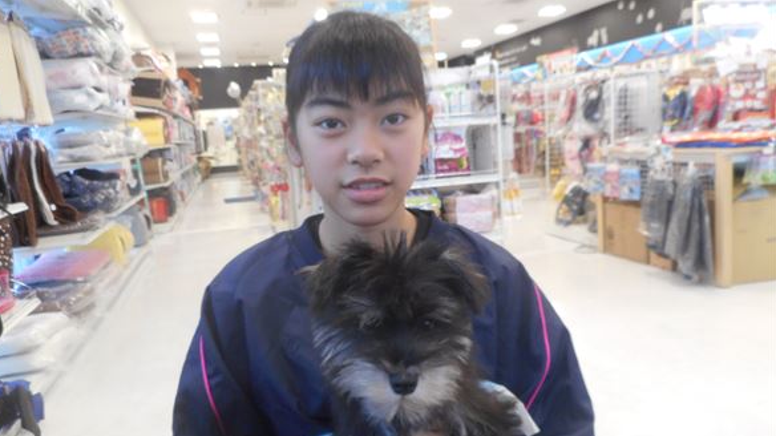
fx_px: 576
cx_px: 380
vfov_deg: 41.4
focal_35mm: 28
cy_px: 213
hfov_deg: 67.9
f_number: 3.7
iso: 280
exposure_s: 1/30
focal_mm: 4.5
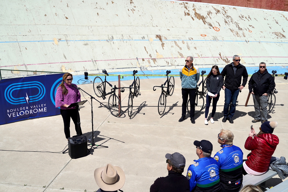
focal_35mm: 35
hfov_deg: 54.4
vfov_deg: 37.9
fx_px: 280
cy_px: 96
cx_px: 144
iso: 100
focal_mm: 35
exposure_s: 1/2000
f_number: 5
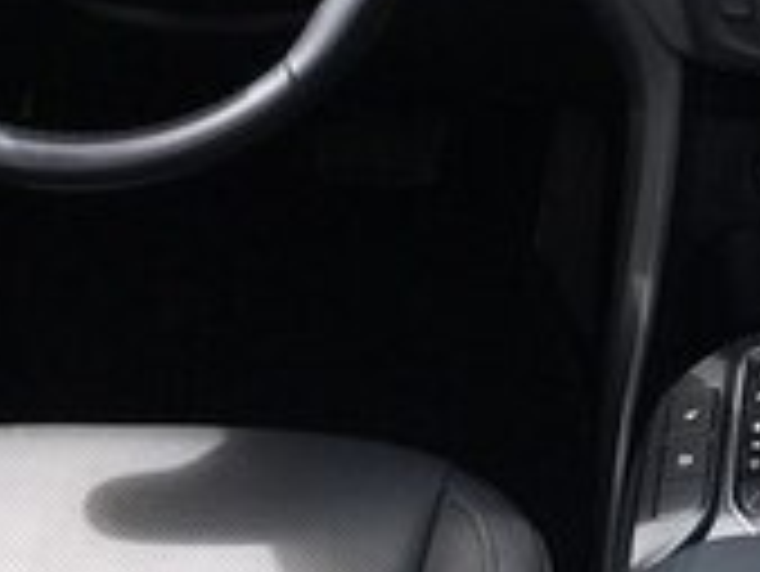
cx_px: 872
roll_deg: +0.0
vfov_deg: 12.7
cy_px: -173
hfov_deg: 16.8
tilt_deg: -22.6
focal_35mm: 113
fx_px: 2483
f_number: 2.2
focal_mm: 4.15
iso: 25
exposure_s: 1/388
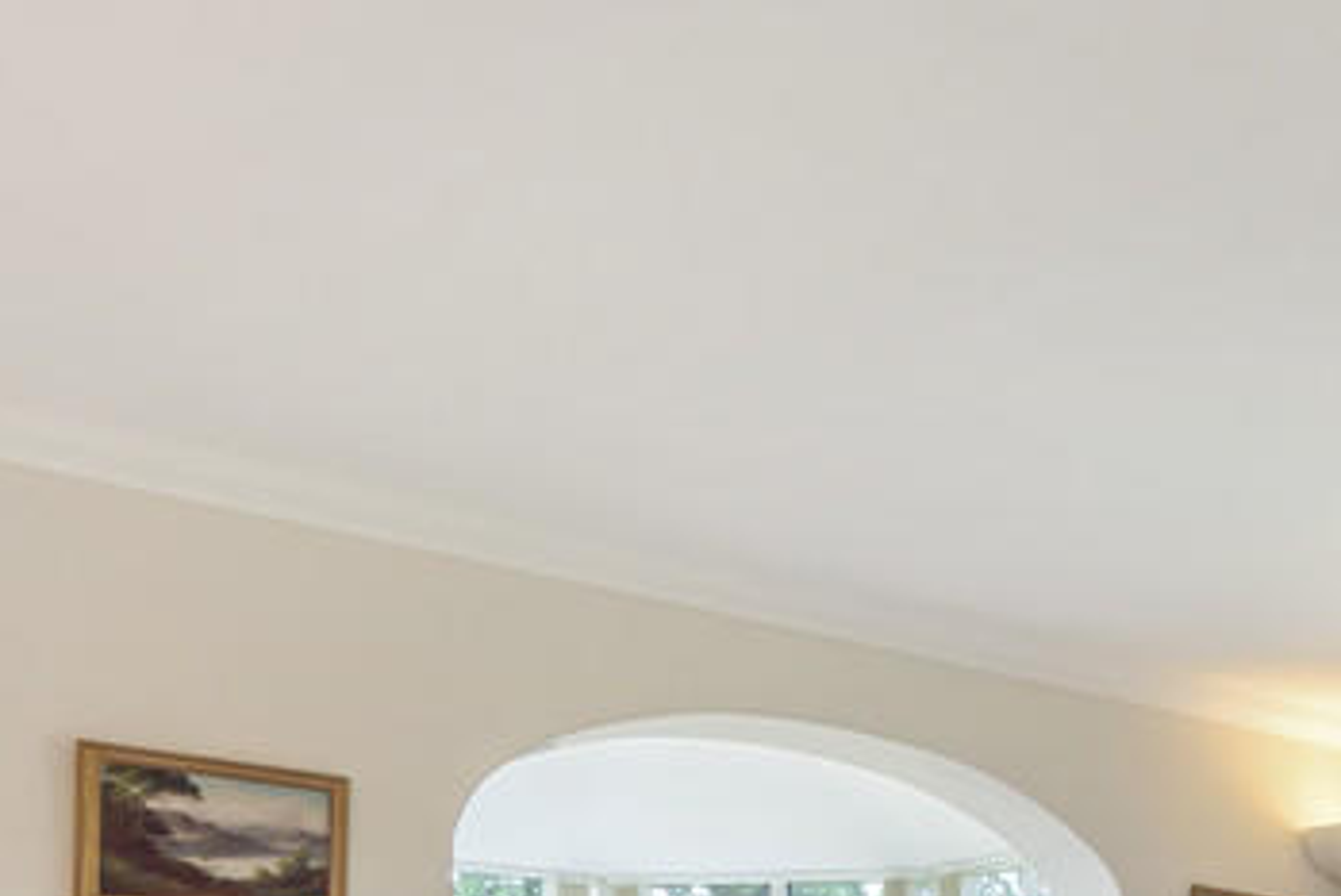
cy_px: 1157
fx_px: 1751
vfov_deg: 25.0
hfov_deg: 35.8
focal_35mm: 47
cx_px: 1468
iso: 250
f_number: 8
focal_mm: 16
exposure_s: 1/25
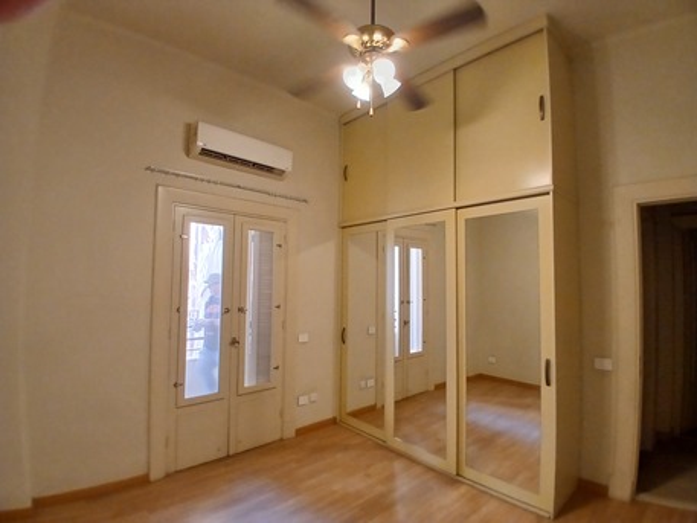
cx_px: 348
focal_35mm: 17
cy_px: 262
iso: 200
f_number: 2.2
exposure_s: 1/33.3
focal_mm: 1.4
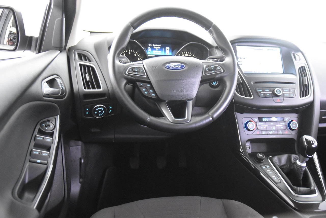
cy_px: 109
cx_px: 163
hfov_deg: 53.1
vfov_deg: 36.9
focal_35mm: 36
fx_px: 326
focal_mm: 24
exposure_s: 1/40
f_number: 3
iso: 8000
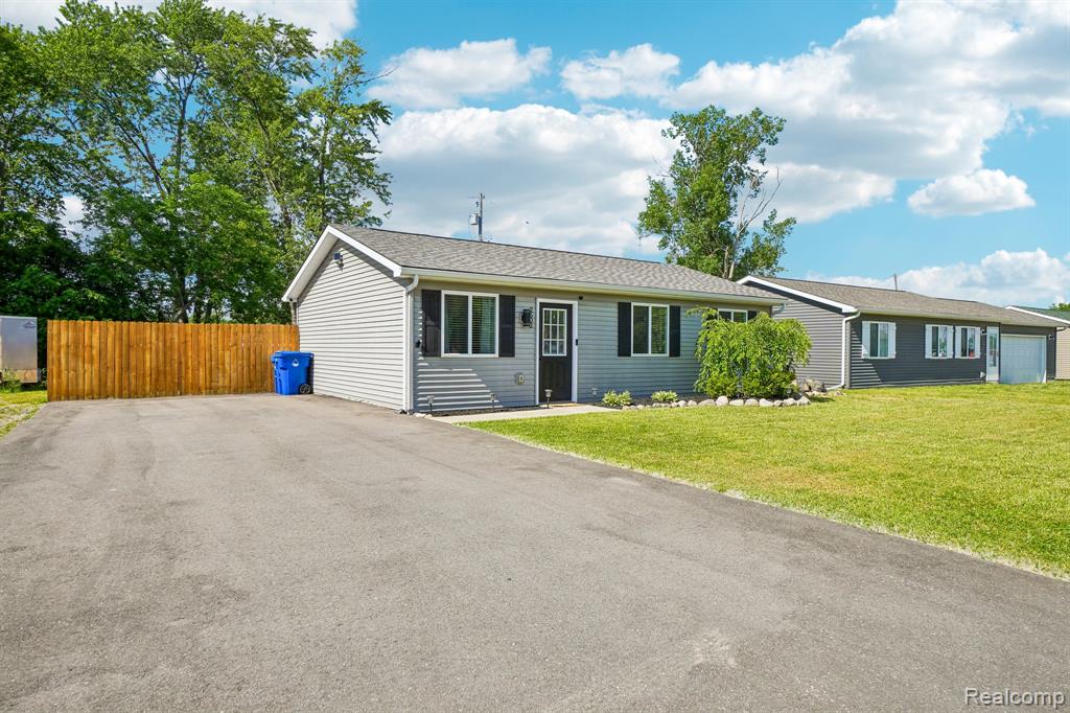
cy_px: 356
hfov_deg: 81.2
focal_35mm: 21
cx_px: 535
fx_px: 624
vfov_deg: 59.5
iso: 100
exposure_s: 1/350
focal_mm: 14
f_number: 8
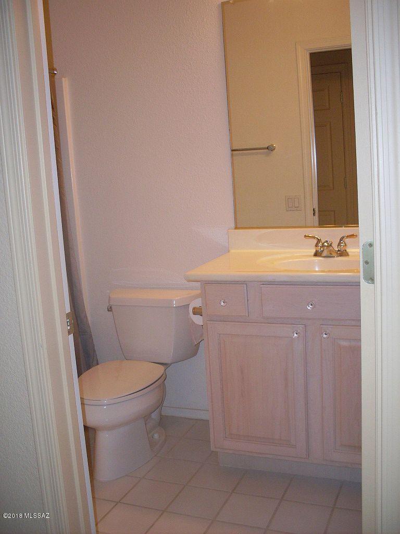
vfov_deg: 49.0
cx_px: 200
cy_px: 267
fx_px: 585
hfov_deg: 37.7
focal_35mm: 38
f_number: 2.8
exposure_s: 1/45
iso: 100
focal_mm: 6.3
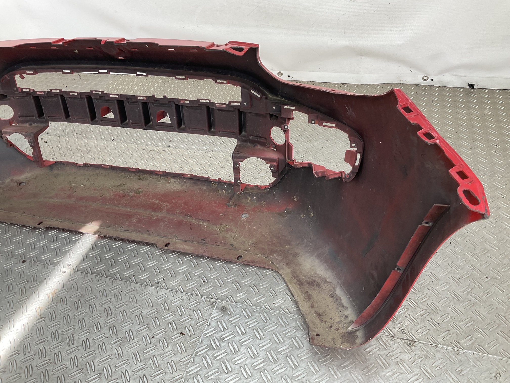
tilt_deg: -39.9
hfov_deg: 61.7
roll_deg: +8.2
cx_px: 255
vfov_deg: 48.2
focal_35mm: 29
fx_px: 427
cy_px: 192
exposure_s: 1/120
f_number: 1.8
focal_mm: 3
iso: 25
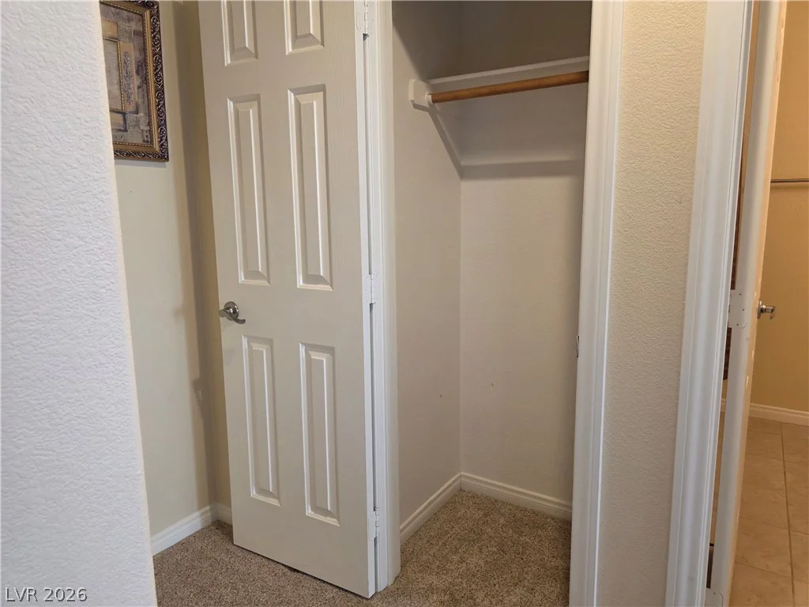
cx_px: 404
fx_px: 538
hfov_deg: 73.9
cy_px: 304
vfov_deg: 58.9
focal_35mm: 23
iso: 400
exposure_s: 1/120
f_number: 1.7
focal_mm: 6.3
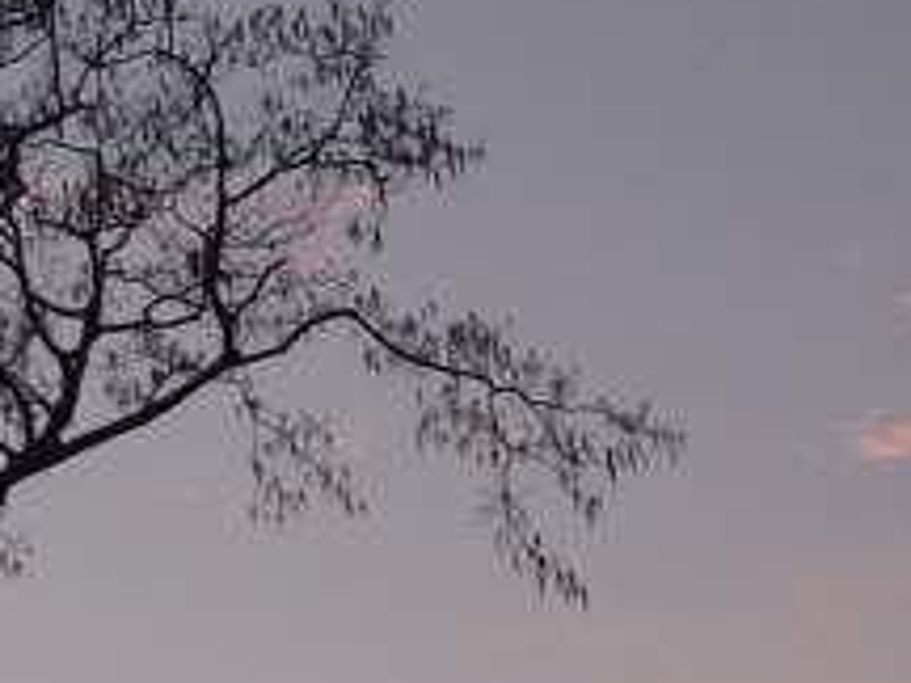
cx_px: -557
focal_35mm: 185
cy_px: 932
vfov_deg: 7.9
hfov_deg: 10.3
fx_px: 4869
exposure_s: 1/30
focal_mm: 6.9
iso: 160
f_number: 3.7
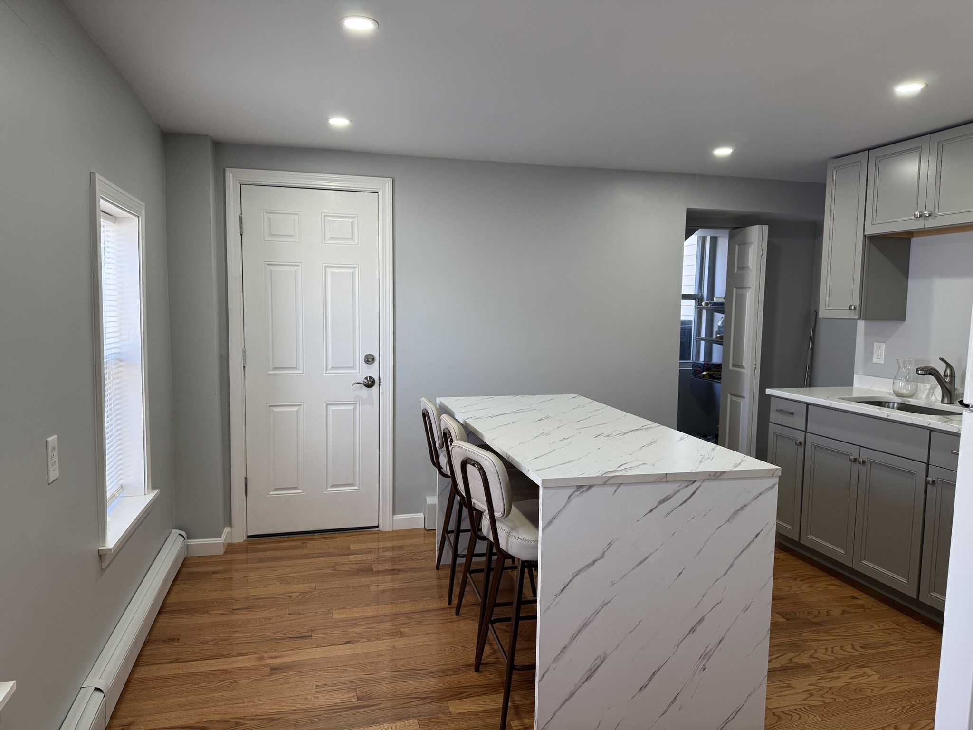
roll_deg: -0.7
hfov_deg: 71.6
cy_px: 365
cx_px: 486
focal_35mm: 24
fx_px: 675
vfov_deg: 56.8
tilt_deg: -6.1
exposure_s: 1/120
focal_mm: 6.76
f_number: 1.78
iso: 100
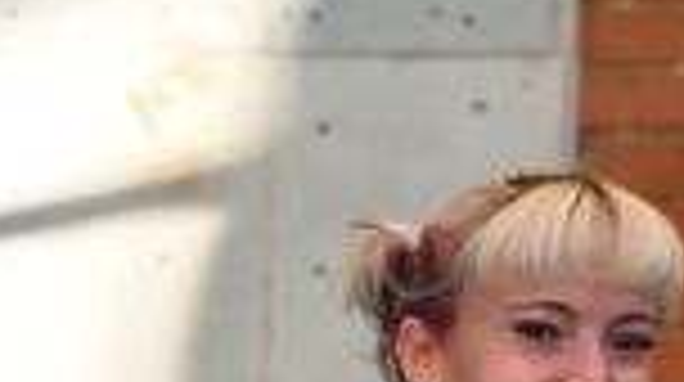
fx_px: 7498
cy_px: 1101
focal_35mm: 414
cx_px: 308
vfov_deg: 2.9
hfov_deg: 5.2
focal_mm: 100
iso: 1600
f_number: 6.3
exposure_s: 1/125
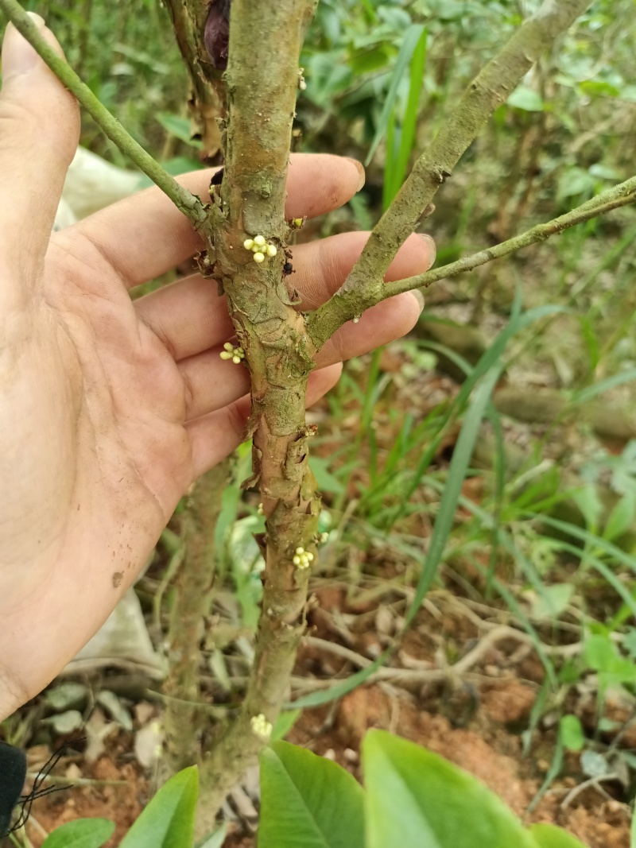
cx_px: 318
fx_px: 613
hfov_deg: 54.9
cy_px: 424
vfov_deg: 69.4
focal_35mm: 25
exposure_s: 1/100
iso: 315
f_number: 1.79
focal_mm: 4.71
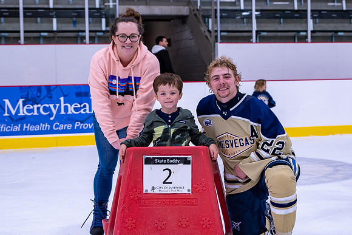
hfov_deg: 29.0
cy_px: 126
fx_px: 680
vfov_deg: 19.6
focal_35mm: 70
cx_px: 178
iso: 200
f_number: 3.5
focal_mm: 35
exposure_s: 1/250
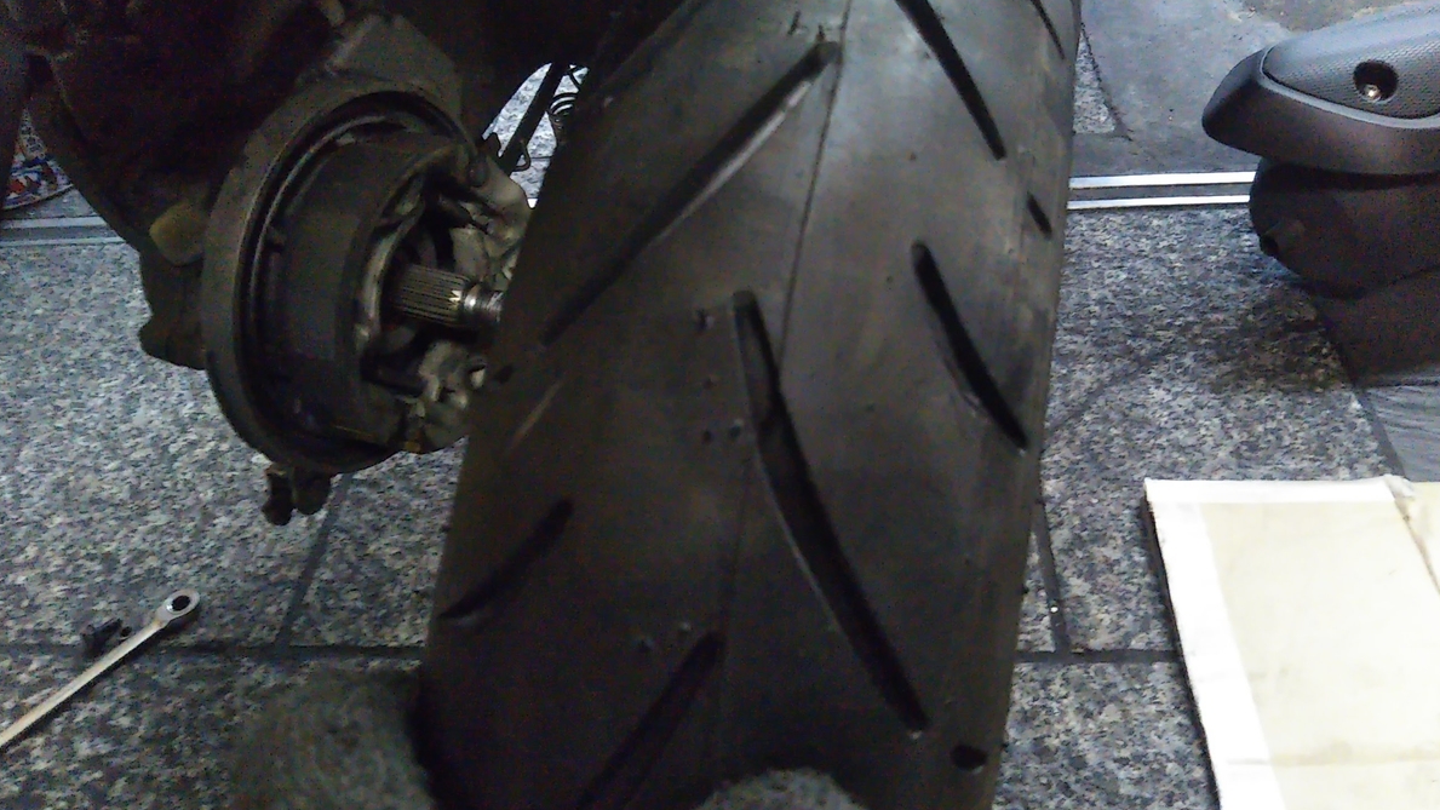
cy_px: 377
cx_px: 722
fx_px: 1260
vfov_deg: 35.6
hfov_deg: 59.5
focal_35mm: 33
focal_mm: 4
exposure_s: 1/23
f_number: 2.2
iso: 836
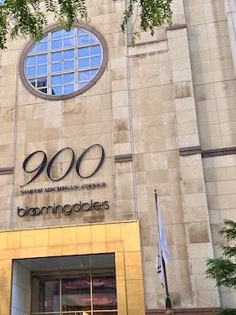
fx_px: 464
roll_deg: +0.0
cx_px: 62
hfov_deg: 28.2
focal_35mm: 51
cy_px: 195
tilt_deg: +21.5
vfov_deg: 37.3
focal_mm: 6.86
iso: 80
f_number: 1.78
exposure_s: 1/398
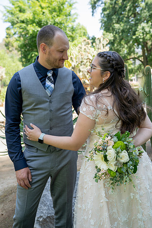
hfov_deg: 34.2
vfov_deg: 49.6
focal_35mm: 39
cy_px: 114
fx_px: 247
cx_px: 76
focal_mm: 39
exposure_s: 1/250
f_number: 4
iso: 250
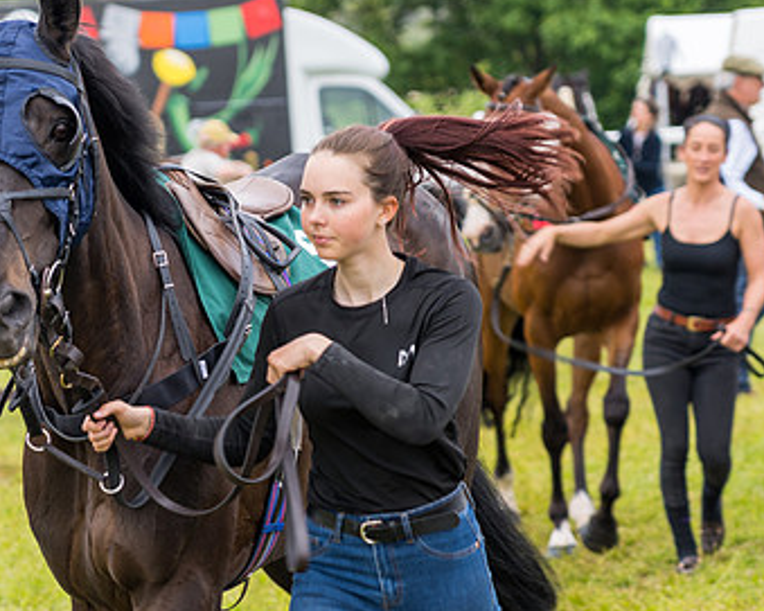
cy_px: 293
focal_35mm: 242
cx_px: 329
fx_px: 5470
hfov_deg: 8.0
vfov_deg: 6.4
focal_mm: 105
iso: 50
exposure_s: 1/125
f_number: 4
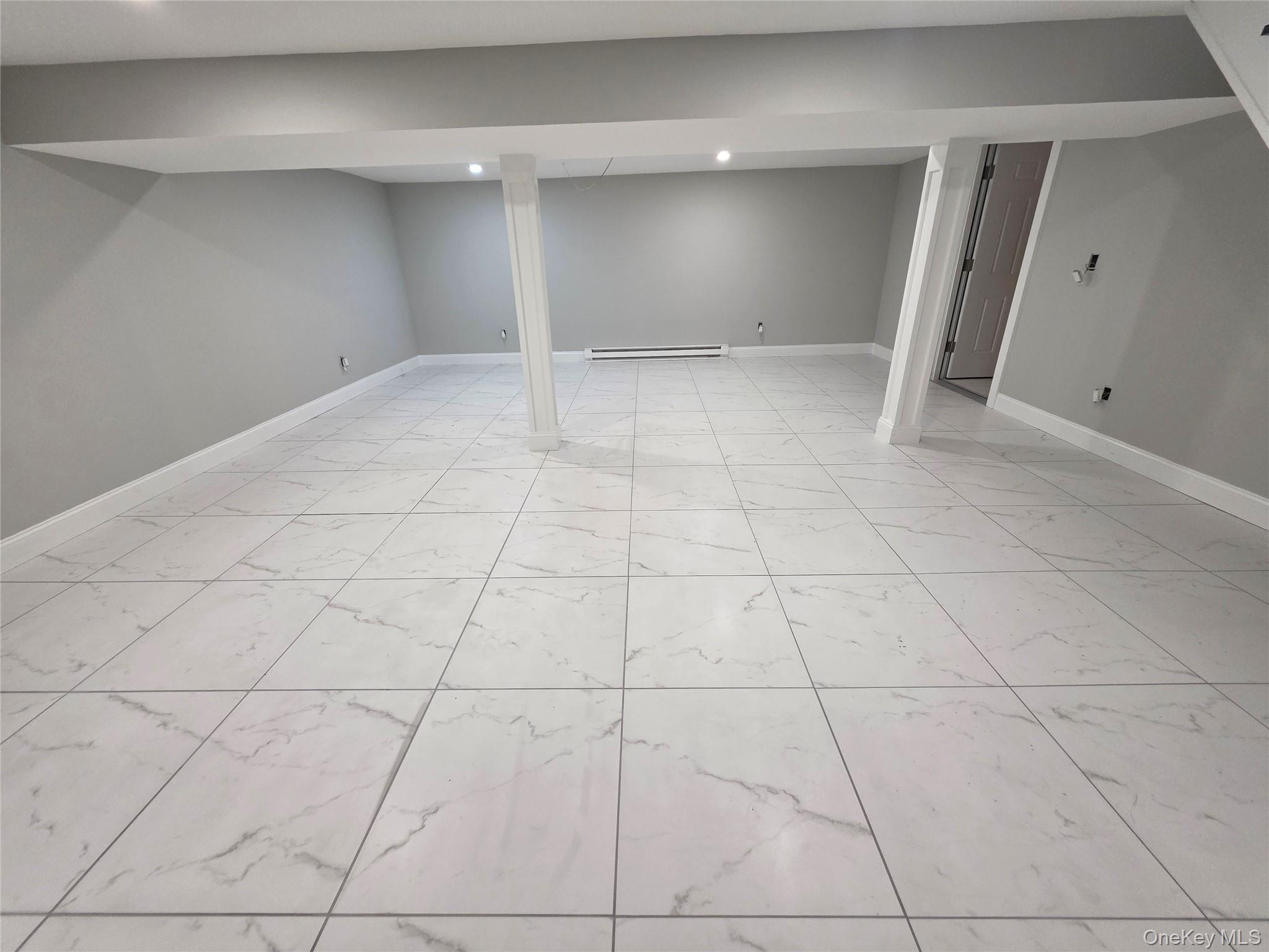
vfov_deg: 89.9
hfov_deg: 106.2
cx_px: 634
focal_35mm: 13
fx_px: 477
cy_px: 476
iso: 250
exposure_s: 1/120
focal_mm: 2.2
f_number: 1.9
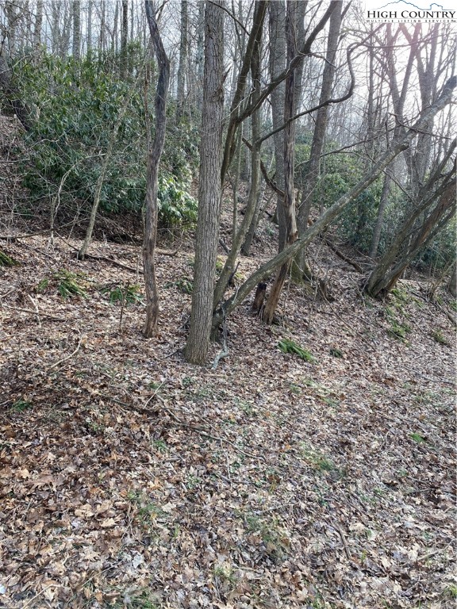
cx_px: 228
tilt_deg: +1.0
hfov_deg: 53.1
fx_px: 458
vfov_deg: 67.3
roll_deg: -1.6
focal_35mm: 26
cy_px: 304
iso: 32
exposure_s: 1/154
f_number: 1.8
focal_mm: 4.25
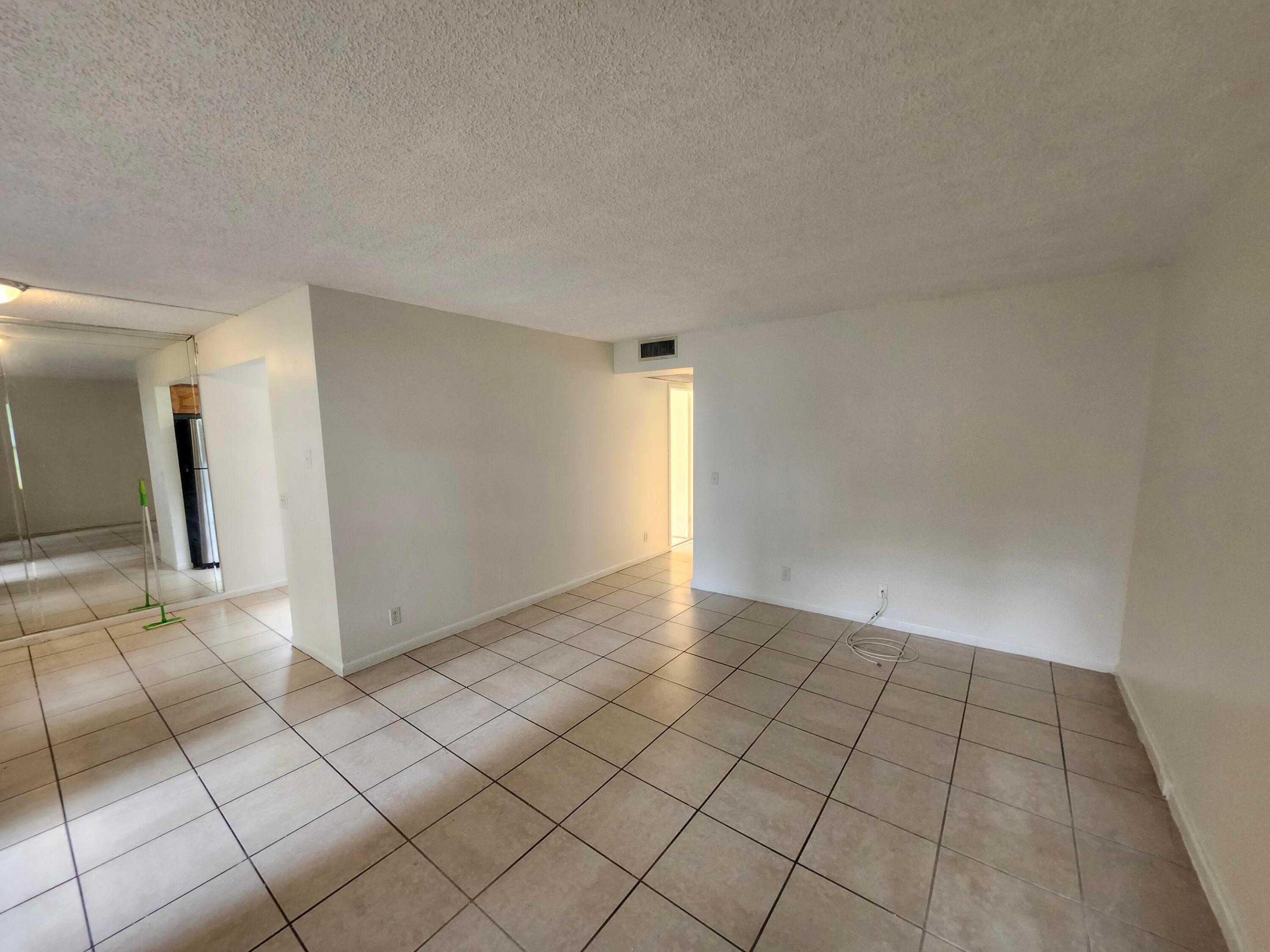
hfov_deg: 106.2
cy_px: 476
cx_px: 635
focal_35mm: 13
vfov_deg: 89.9
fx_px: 477
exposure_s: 1/40
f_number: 2.2
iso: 320
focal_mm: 1.74
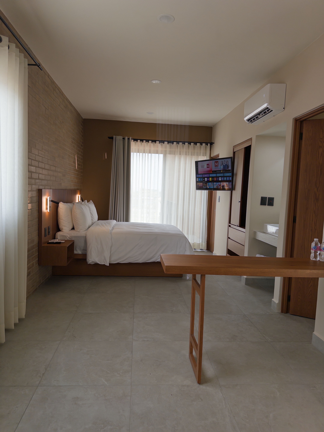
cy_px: 216
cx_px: 162
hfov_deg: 56.8
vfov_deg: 71.6
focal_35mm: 24
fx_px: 300
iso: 50
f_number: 1.78
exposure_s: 1/598
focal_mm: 6.76
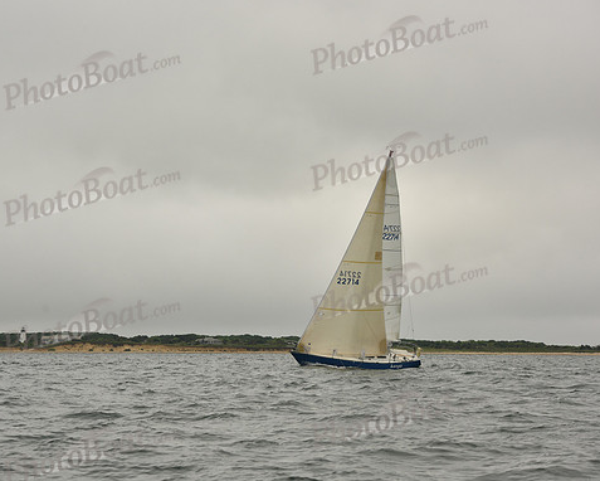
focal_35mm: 105
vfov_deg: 14.7
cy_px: 241
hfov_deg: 18.3
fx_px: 1865
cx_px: 247
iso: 320
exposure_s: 1/800
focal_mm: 92
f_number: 8
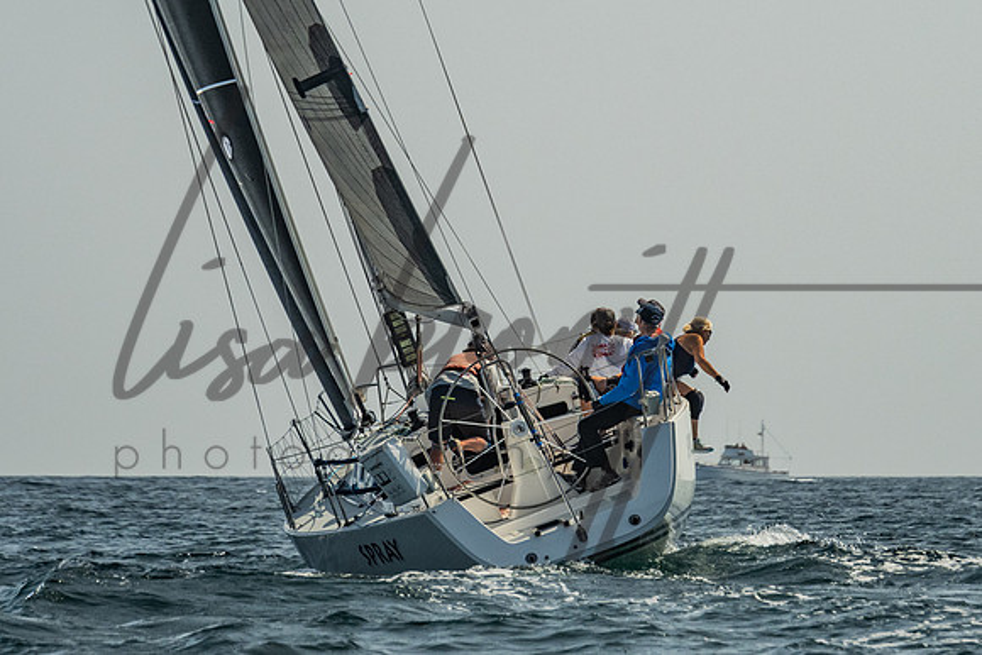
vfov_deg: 3.1
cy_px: 230
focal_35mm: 442
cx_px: 524
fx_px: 12051
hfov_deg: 4.7
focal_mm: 200
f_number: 6.3
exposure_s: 1/1600
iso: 320
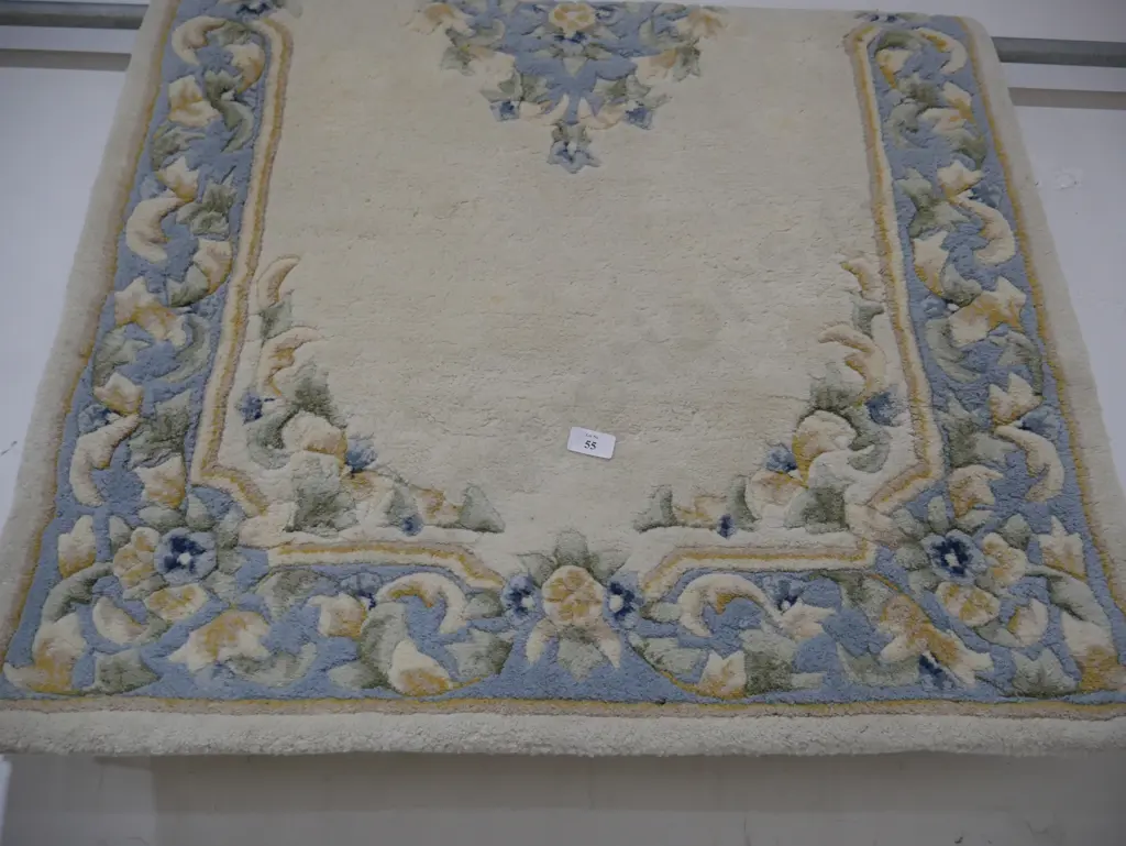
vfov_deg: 49.8
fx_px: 911
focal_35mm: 28
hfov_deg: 63.4
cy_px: 423
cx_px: 563
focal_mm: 14
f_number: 4
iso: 800
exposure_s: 1/60
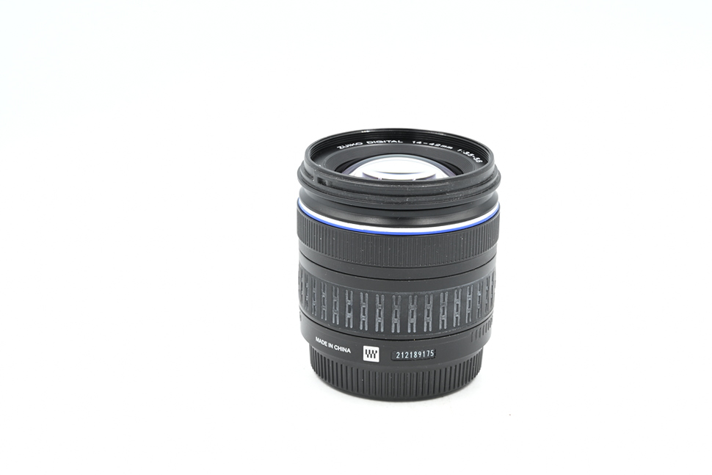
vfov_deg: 18.2
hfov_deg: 27.0
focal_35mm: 75
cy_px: 238
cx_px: 356
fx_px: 1483
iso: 200
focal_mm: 75
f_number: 16
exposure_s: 1/13
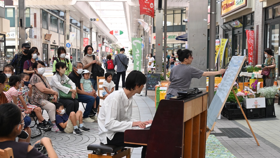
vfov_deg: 22.8
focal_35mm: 53
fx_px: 390
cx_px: 141
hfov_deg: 39.5
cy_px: 90
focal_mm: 33
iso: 500
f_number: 5
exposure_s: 1/250
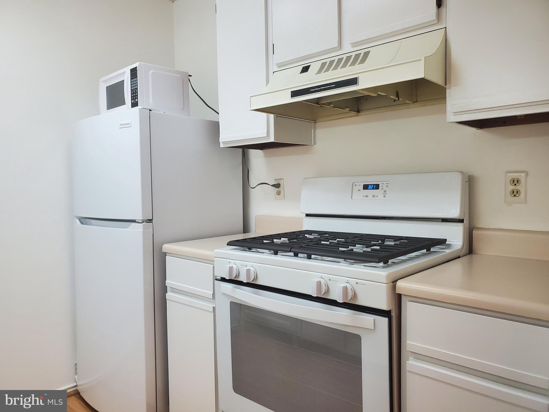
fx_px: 412
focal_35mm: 26
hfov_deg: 67.3
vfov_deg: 53.1
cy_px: 206
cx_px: 274
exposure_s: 1/59
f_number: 2.4
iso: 250
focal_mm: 4.3
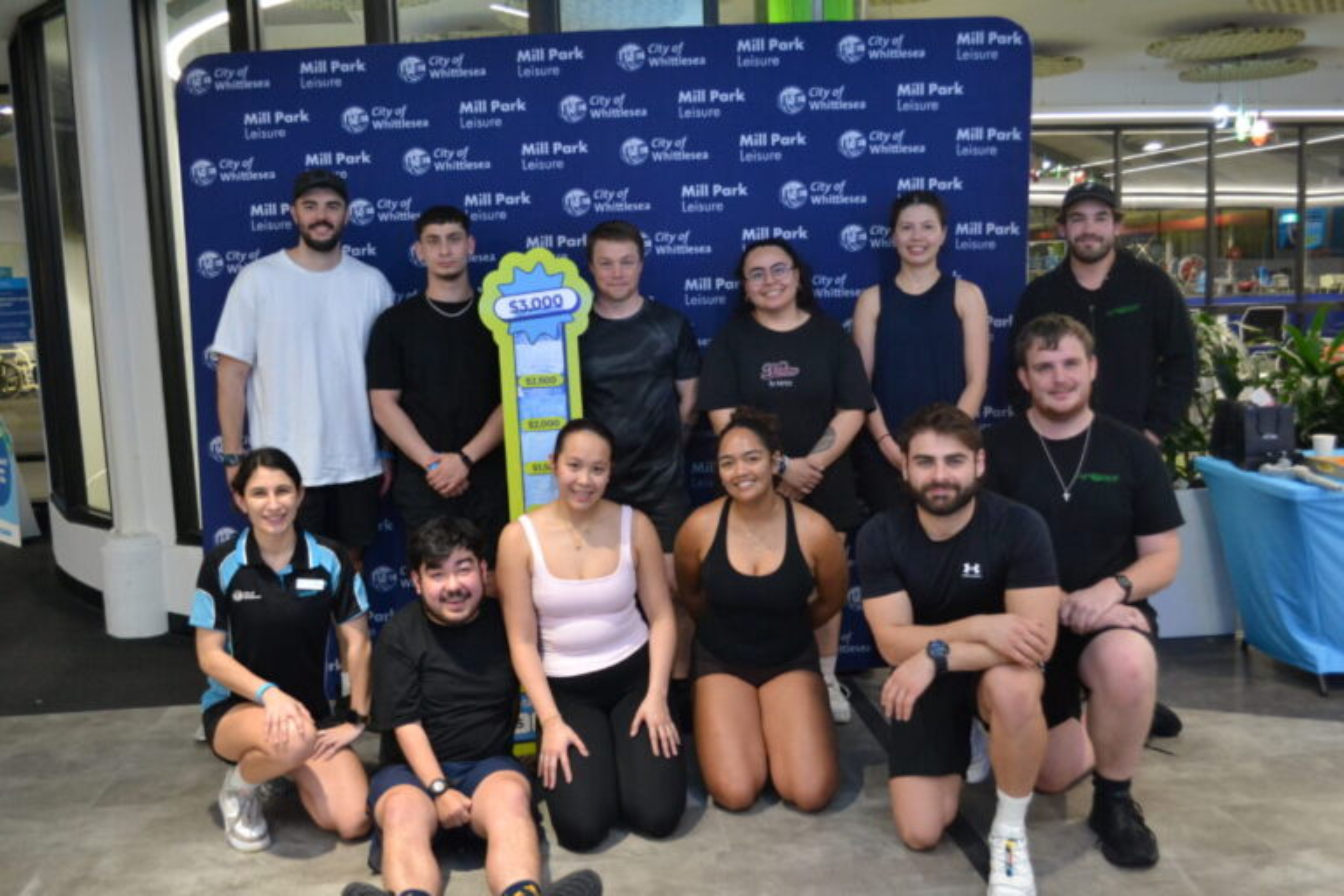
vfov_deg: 40.0
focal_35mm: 33
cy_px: 448
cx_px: 672
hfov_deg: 57.2
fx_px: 1232
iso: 1600
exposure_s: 1/60
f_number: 4
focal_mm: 22
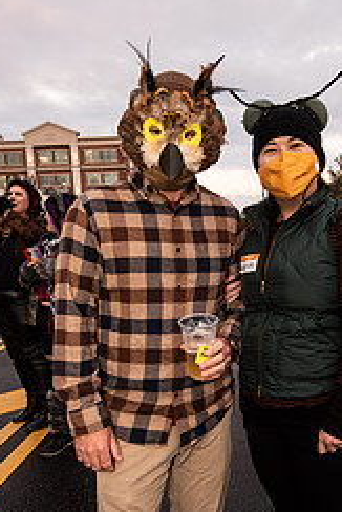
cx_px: 256
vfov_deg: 54.0
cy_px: 311
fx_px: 498
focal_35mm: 35
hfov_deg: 37.0
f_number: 4
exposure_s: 1/100
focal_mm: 19
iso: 800
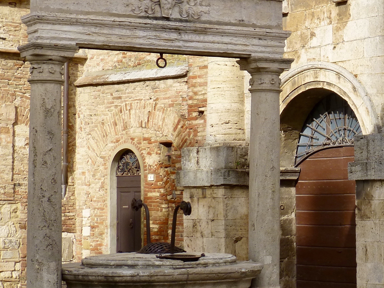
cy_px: 131
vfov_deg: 12.5
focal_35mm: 119
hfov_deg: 16.3
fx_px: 1320
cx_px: 356
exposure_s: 1/400
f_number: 4.4
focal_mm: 9
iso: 100
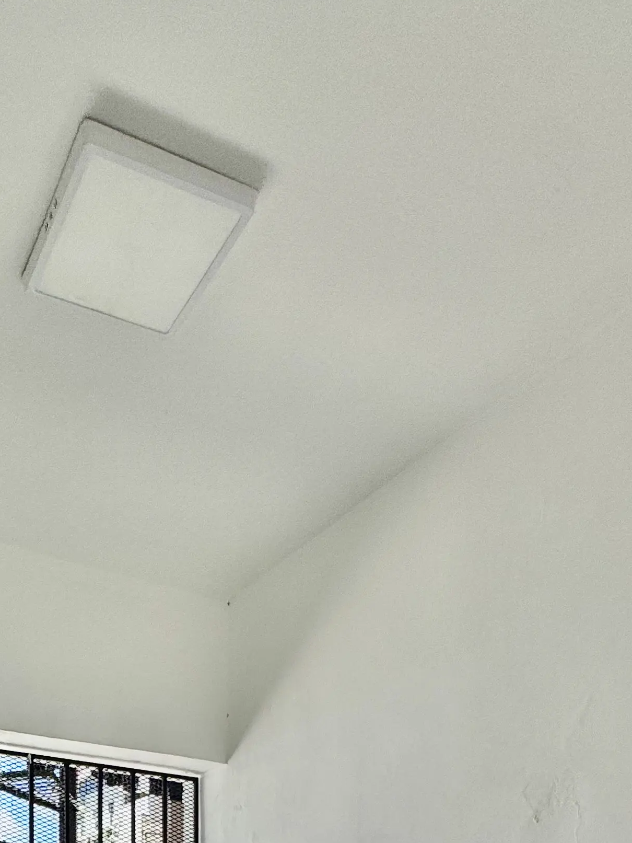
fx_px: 852
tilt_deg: -2.2
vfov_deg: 38.3
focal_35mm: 35
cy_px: 1021
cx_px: 87
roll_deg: +0.1
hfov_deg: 38.4
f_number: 2.2
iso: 40
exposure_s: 1/741
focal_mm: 2.22
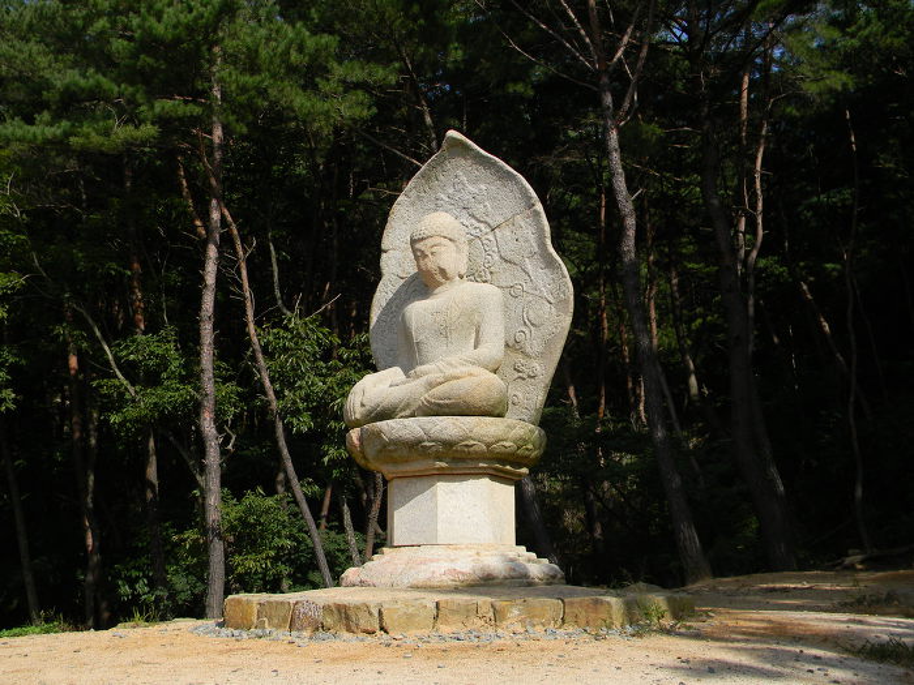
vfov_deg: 39.7
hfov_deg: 51.4
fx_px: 951
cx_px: 457
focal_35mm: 36
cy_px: 342
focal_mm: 6.4
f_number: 7.4
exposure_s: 1/258
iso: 80
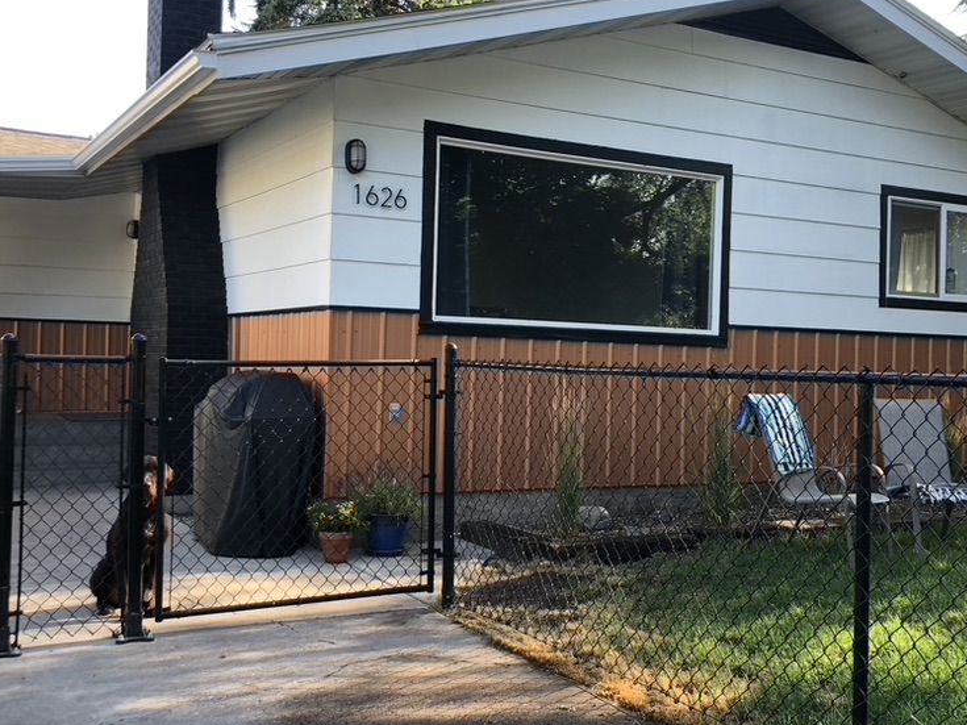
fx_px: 1089
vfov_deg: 36.8
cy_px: 350
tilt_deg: -1.3
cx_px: 484
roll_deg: -1.2
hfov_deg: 47.9
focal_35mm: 39
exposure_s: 1/120
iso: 32
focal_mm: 4
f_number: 1.8
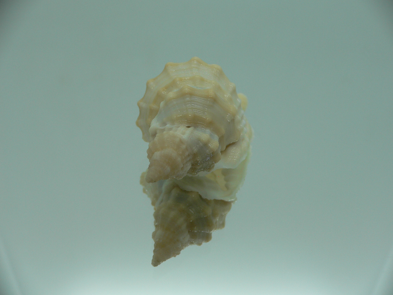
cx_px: 196
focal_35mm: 35
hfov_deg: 52.6
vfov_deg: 40.7
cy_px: 148
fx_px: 397
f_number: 2.8
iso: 80
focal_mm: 4.6
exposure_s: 1/60
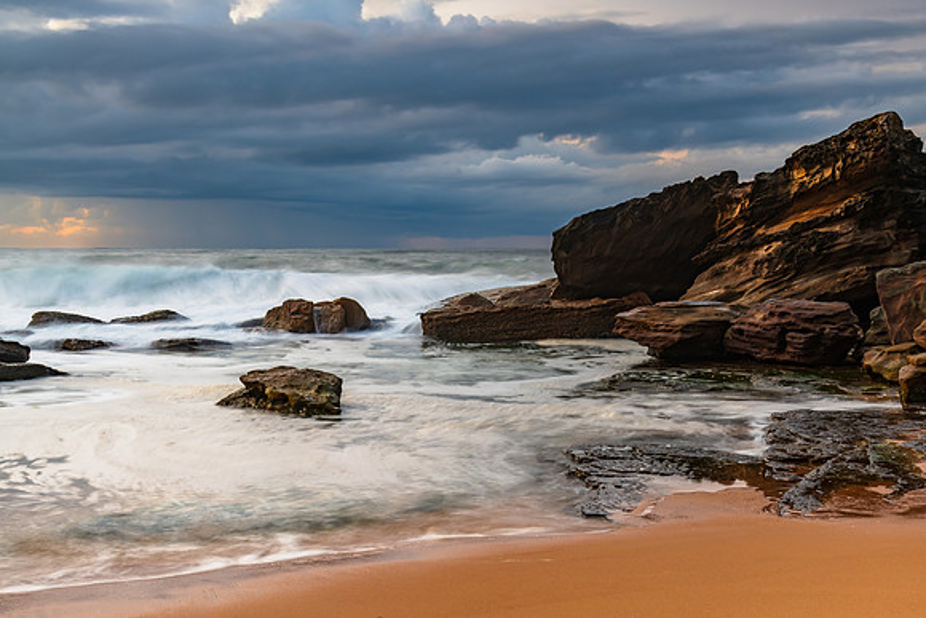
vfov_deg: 26.8
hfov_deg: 39.2
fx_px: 1299
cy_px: 309
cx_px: 477
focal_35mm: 50
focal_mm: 48
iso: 160
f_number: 8
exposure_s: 1.6
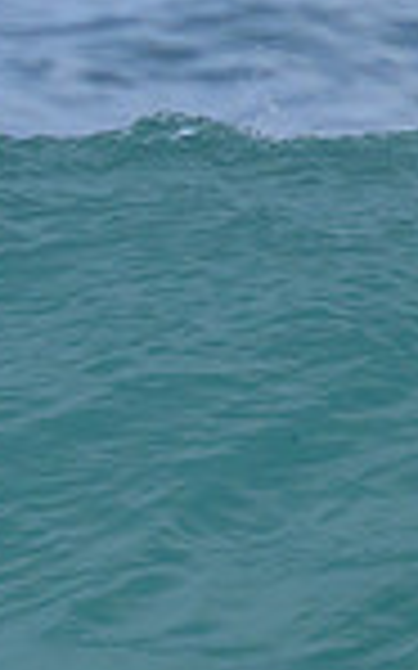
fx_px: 77923
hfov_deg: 0.3
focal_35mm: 4271
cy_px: 363
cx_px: -1007
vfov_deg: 0.5
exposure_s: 1/2000
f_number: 11
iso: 1250
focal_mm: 800
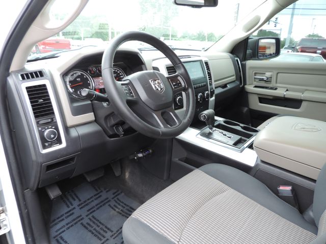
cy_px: 122
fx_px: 226
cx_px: 163
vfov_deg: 56.8
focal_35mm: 24
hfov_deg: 71.6
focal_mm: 4.3
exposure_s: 1/30
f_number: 3
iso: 180
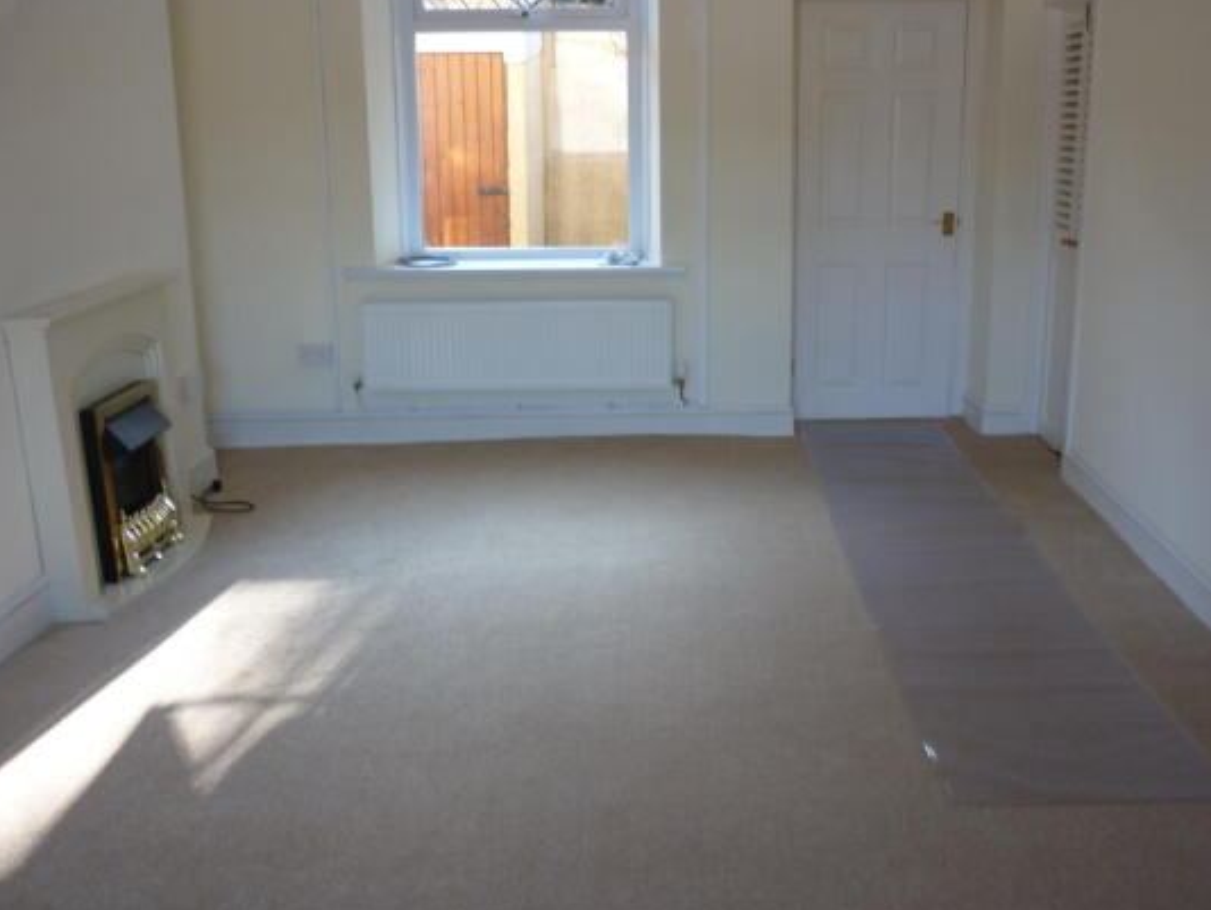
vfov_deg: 39.7
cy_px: 437
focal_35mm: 36
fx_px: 1260
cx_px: 638
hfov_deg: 51.3
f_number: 2.8
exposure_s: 1/40
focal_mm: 5.5
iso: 80
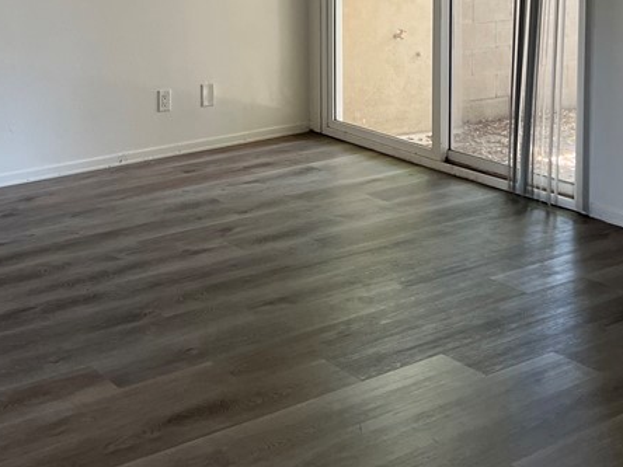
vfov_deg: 23.2
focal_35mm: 60
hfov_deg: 31.9
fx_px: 1080
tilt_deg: -5.1
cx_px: 206
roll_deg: +0.6
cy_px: -25
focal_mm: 5.7
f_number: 1.5
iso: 160
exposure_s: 1/60
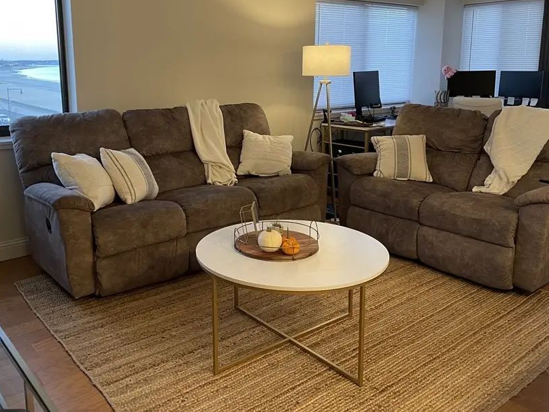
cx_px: 237
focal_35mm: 33
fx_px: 523
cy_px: 162
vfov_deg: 42.7
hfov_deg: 55.2
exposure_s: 1/60
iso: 200
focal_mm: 4.2
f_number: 1.6
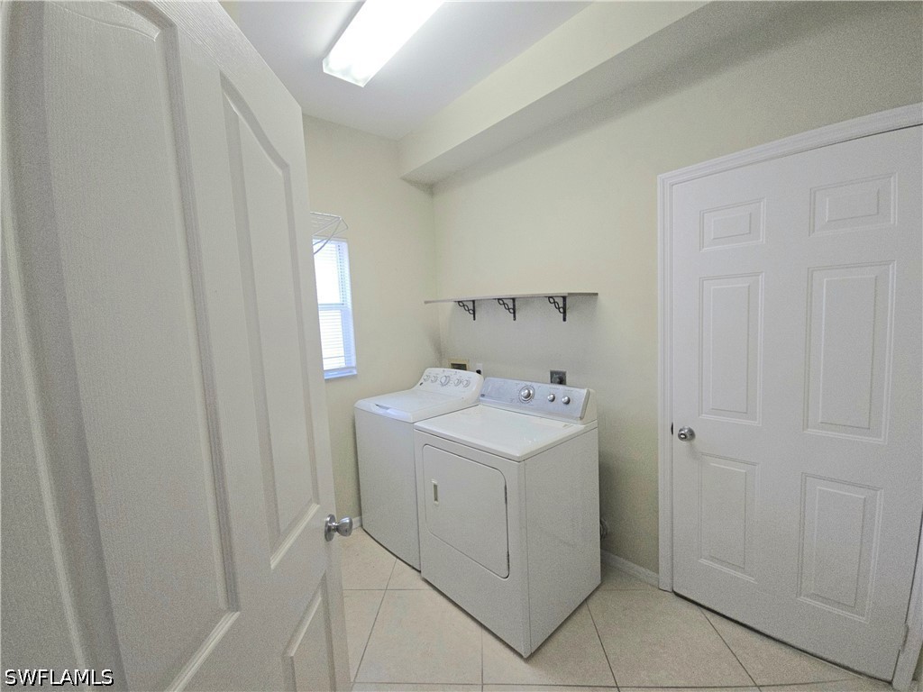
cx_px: 462
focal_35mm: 13
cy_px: 346
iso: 100
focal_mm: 2.2
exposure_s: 1/120
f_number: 2.2
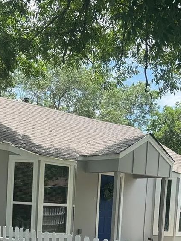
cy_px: 229
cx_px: 51
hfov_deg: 25.0
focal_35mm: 58
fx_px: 404
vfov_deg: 31.2
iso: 80
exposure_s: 1/1238
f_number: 1.78
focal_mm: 6.76
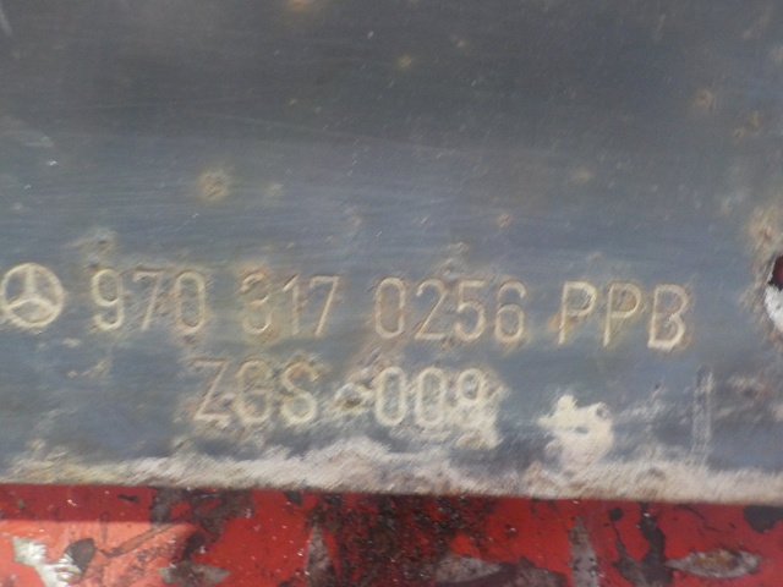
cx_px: 392
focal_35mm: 30
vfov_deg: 46.8
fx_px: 679
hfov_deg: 60.0
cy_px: 294
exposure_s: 1/15
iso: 400
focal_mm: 4.1
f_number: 3.3
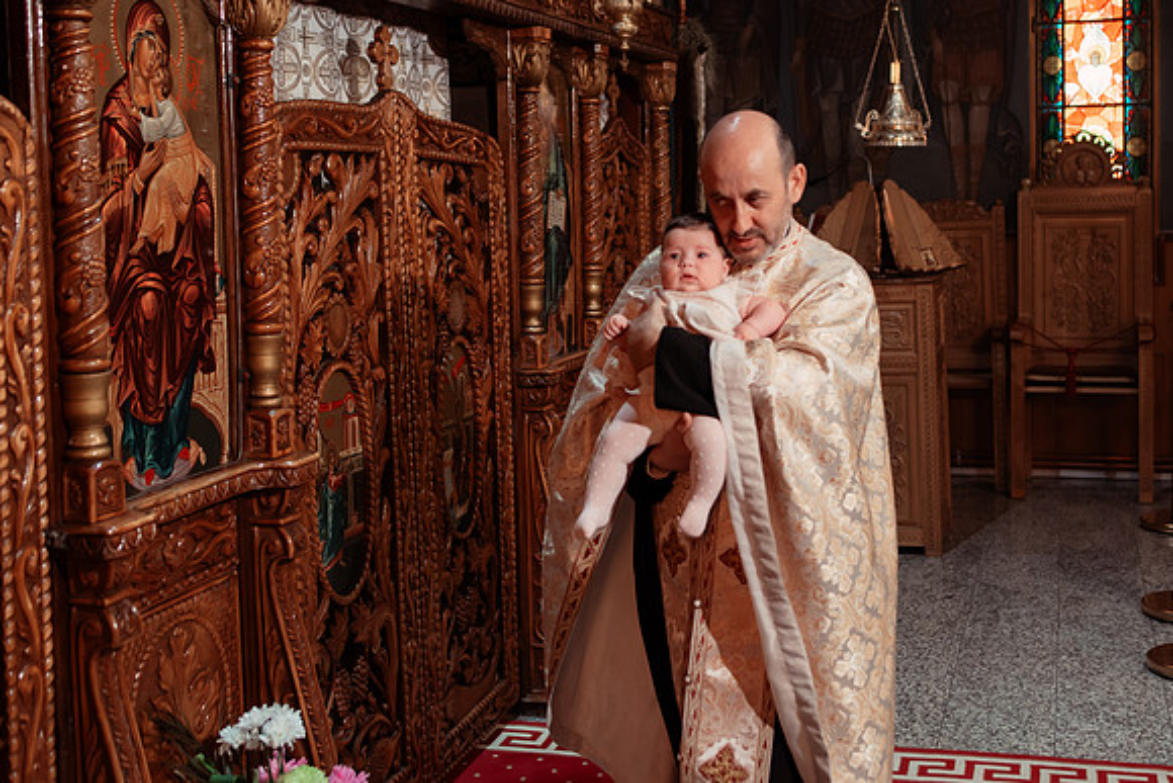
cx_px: 680
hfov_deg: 43.7
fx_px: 1457
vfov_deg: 29.9
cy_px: 283
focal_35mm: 45
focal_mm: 35
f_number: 2.8
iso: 1600
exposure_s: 1/250
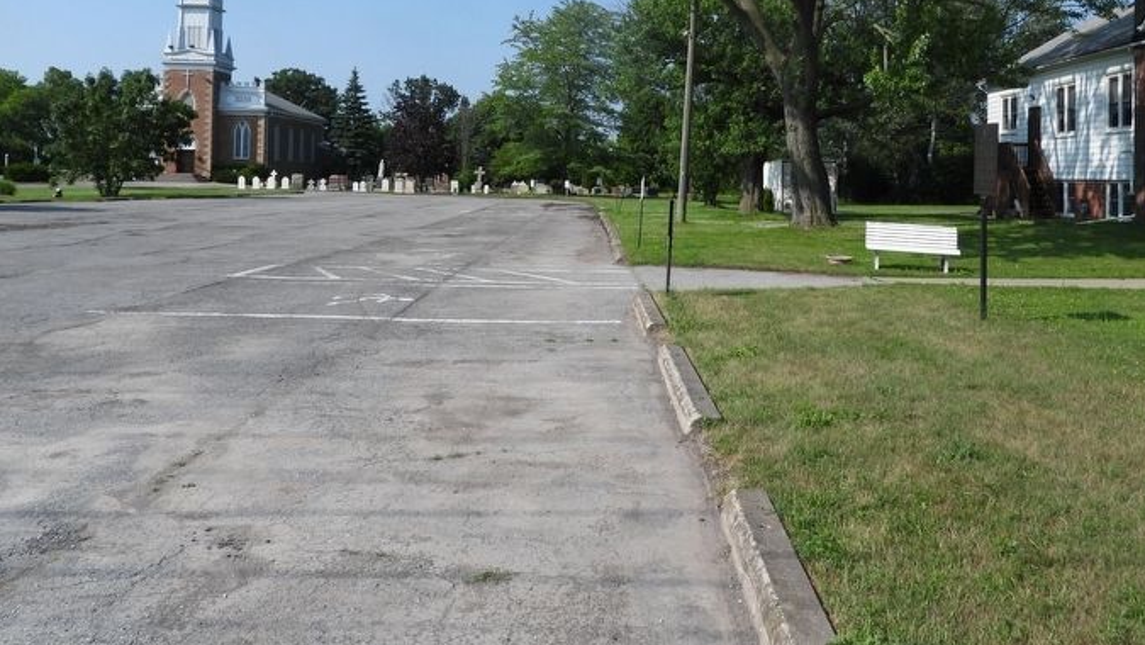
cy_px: 149
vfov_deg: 36.8
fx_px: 941
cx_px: 648
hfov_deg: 62.4
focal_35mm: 31
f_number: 2.8
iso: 100
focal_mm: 4.3
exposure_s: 1/2000
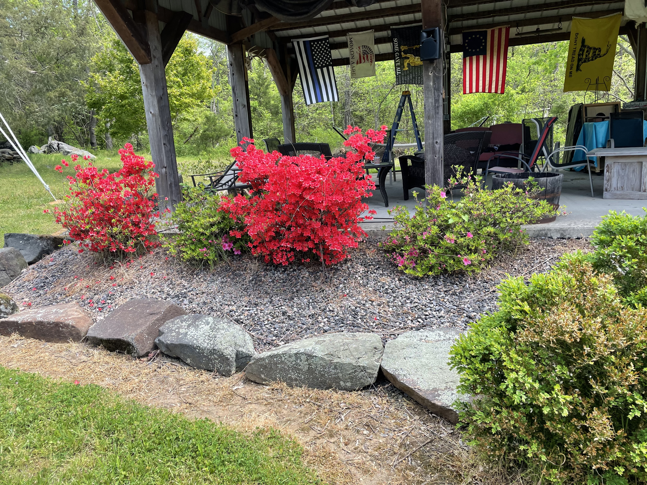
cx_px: 324
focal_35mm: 26
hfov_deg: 67.3
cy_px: 242
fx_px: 486
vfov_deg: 53.1
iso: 32
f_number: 1.6
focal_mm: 4.2
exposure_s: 1/506
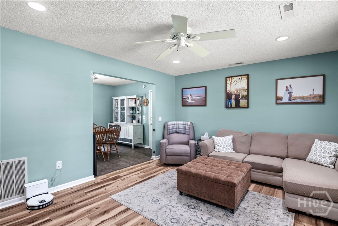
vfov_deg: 72.1
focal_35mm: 16
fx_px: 155
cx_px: 169
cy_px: 113
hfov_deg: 95.0
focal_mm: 11
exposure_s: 1/1.25
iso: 250
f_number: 7.1
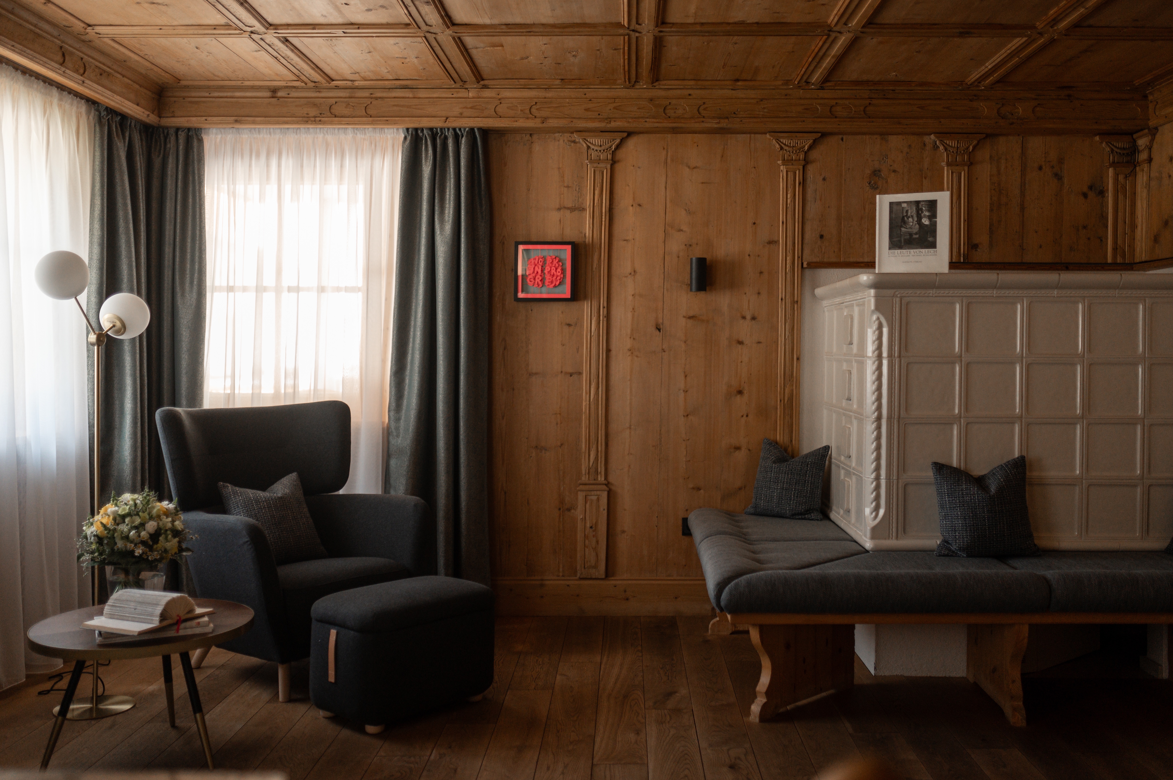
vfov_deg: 37.8
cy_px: 390
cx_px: 586
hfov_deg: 54.5
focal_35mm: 35
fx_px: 1140
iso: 800
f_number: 1.4
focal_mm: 35
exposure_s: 1/500
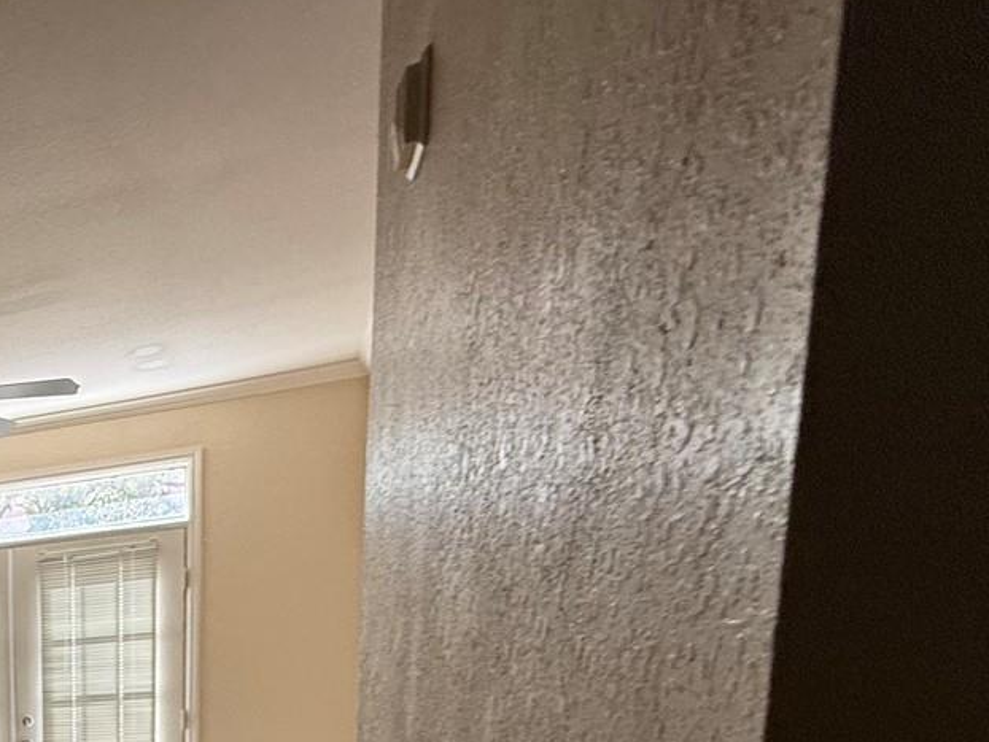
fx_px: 1029
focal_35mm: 36
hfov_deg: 37.5
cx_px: -219
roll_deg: +3.3
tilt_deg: -9.7
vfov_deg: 32.8
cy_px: 883
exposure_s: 1/99
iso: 100
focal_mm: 2.22
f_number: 2.2
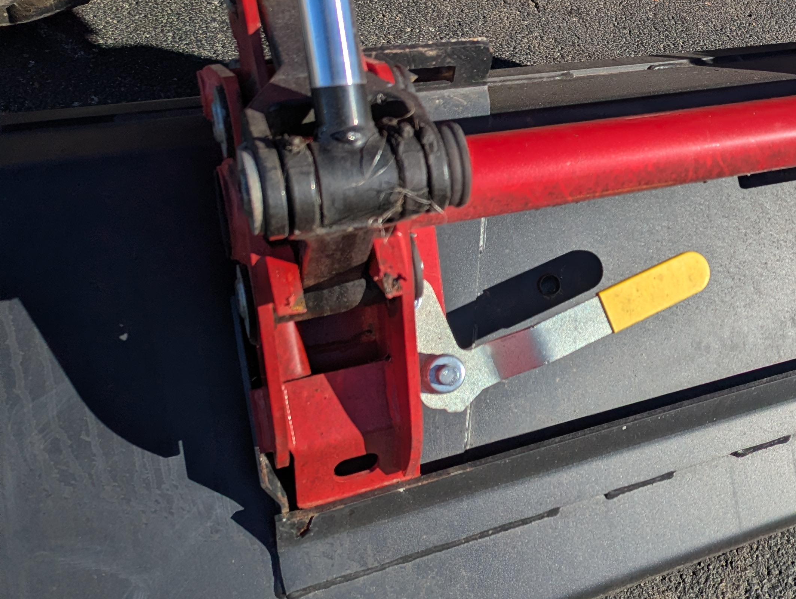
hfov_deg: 37.7
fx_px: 1059
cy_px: 194
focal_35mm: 46
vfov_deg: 31.3
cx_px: 757
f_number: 1.85
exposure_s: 1/3534
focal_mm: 6.81
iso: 42
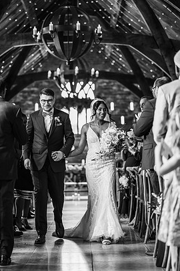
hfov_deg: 14.5
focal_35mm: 94
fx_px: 707
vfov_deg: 21.7
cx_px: 85
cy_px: 122
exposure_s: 1/200
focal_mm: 85
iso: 1250
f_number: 2
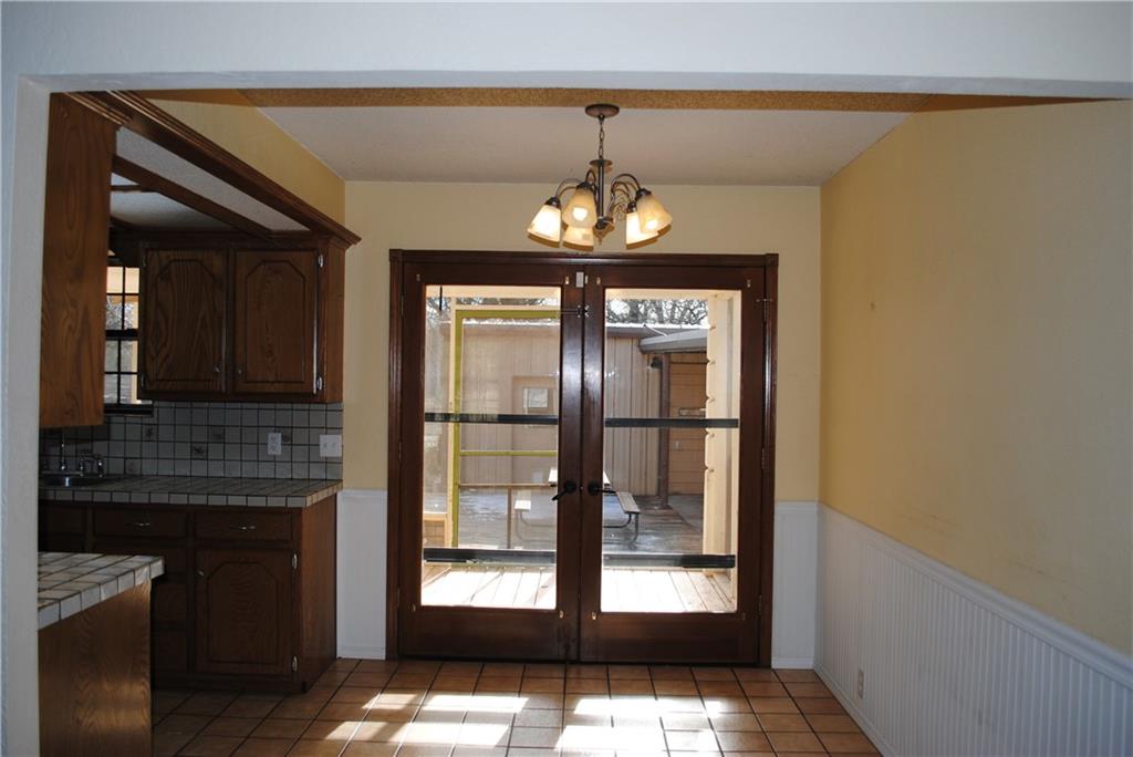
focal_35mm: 27
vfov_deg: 48.0
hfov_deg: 67.4
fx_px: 850
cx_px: 566
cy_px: 378
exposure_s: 1/200
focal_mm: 18
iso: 100
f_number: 3.5
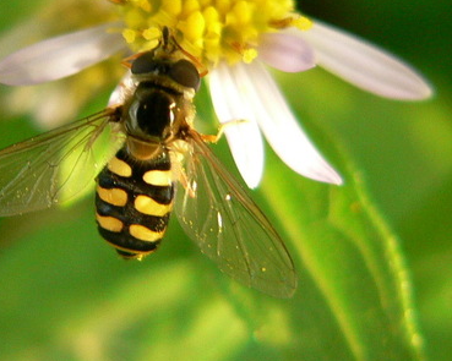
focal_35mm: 149
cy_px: 132
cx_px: 102
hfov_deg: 12.9
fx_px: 1993
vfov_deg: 10.4
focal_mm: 11
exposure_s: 1/60
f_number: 2.8
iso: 200
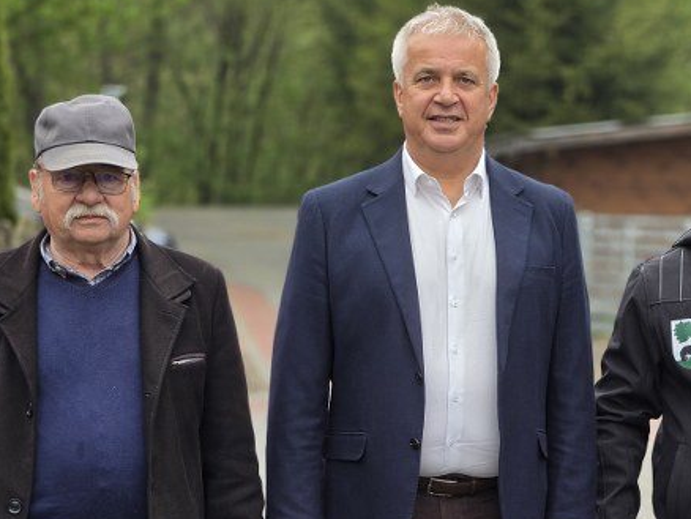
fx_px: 4194
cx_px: 574
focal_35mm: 210
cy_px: 330
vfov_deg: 7.1
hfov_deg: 9.4
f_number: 2.9
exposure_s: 1/100
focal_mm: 18.6
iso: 64
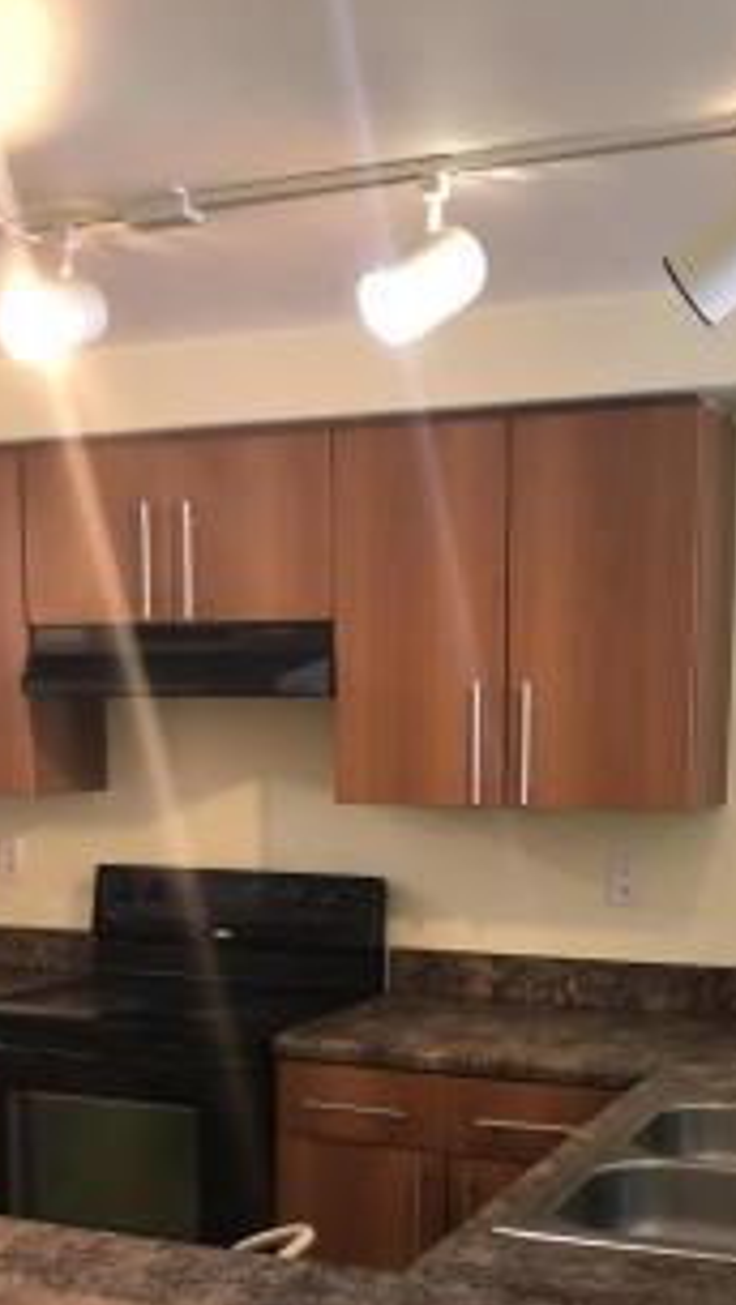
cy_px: 976
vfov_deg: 41.6
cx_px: 372
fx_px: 1662
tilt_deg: -6.4
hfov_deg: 25.0
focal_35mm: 48
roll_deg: -0.9
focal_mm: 3.99
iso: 64
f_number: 1.8
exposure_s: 1/15
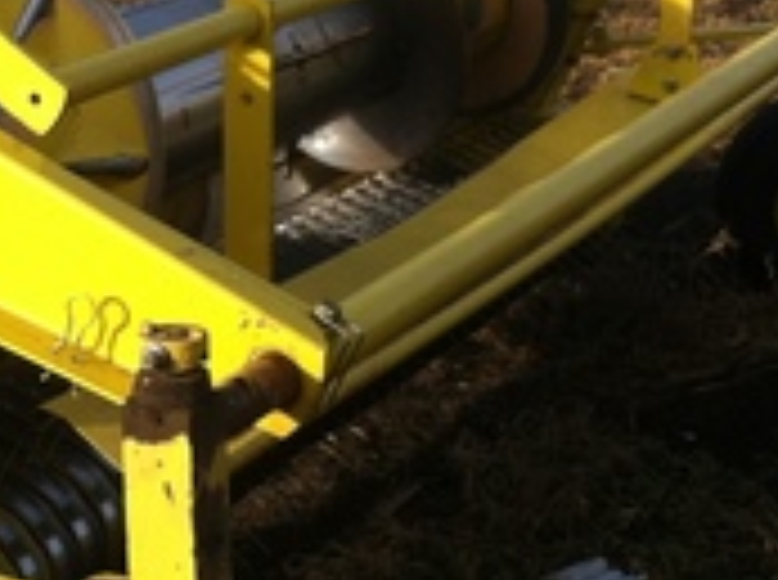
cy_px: 306
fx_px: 2467
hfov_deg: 17.8
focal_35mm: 110
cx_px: 157
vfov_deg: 13.4
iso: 80
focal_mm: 3.85
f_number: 2.8
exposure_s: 1/838
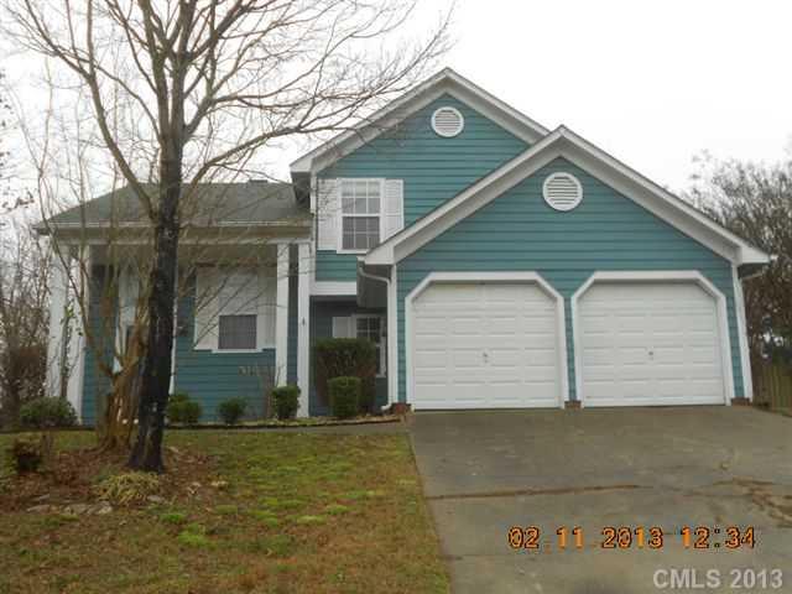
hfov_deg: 50.1
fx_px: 847
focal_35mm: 37
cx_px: 396
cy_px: 297
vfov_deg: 38.7
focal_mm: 6.7
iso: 80
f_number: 3.9
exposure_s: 1/100
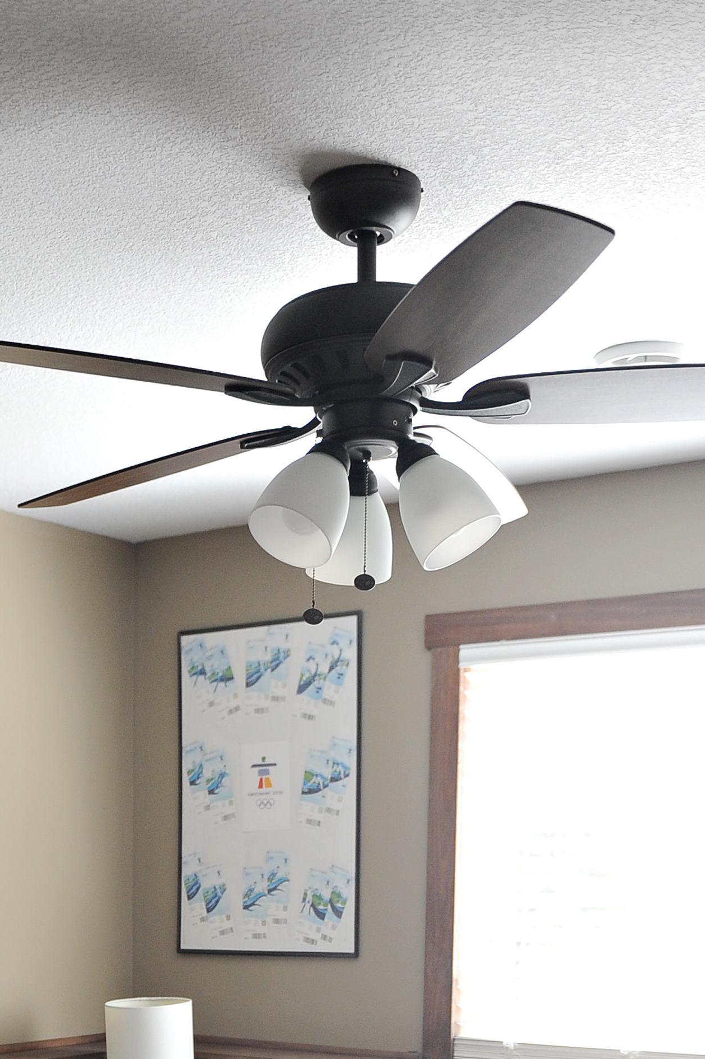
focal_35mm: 54
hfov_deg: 24.5
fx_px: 1588
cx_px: 100
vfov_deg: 32.8
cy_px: 1140
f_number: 2.8
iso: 800
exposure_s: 1/200
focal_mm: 24
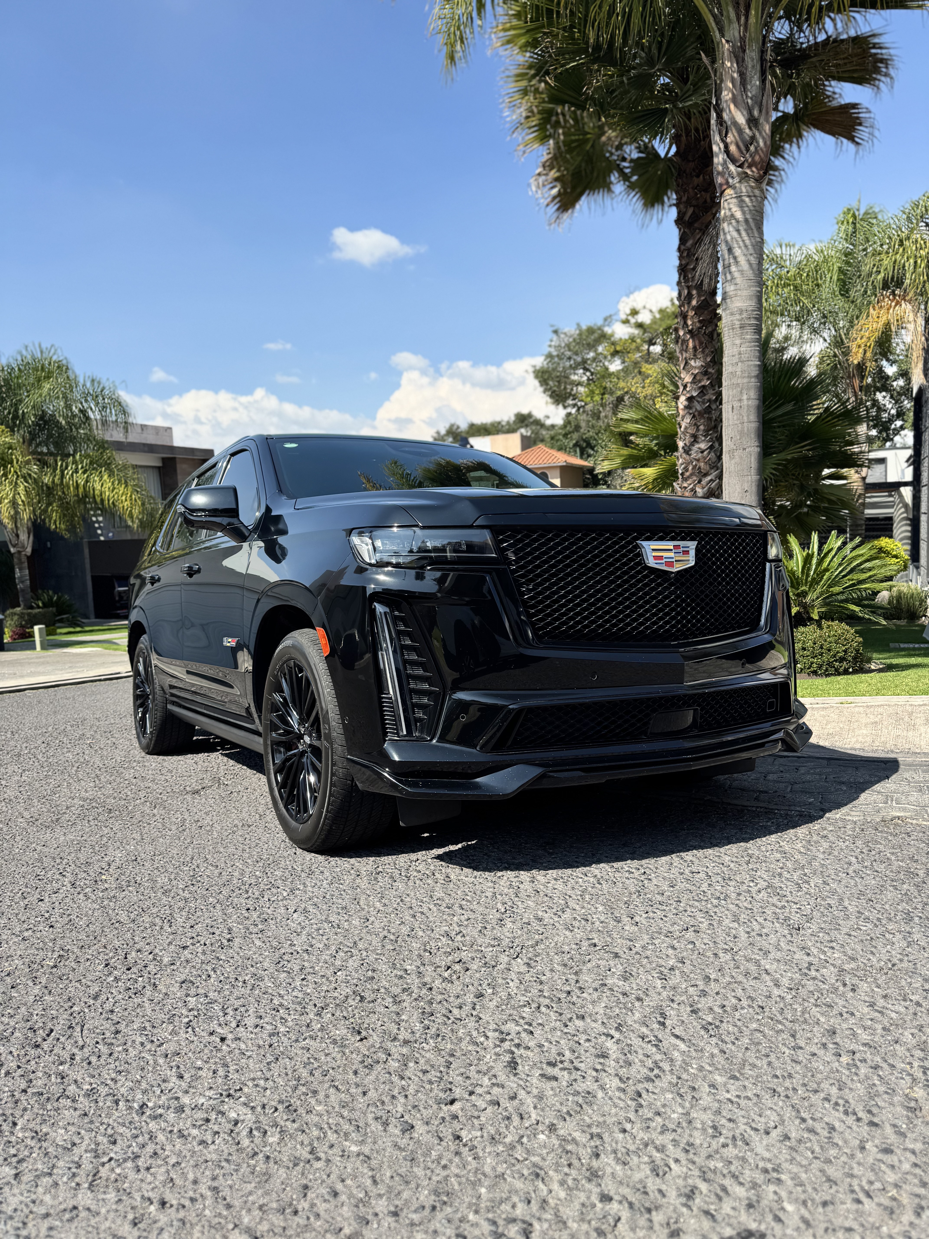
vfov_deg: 71.6
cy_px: 620
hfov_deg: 56.8
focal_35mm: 24
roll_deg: +3.1
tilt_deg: -6.4
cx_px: 464
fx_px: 859
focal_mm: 6.76
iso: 80
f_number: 1.78
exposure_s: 1/2174
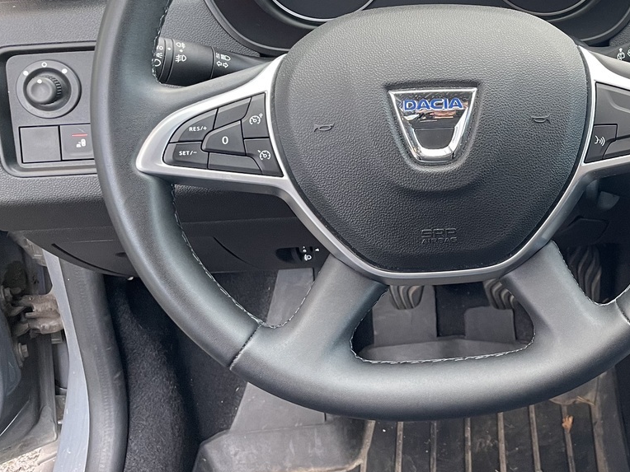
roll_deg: -0.3
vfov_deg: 29.3
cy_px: 129
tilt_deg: -31.1
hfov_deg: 36.1
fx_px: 892
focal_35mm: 49
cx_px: 588
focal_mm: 4.2
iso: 125
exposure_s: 1/93
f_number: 1.6
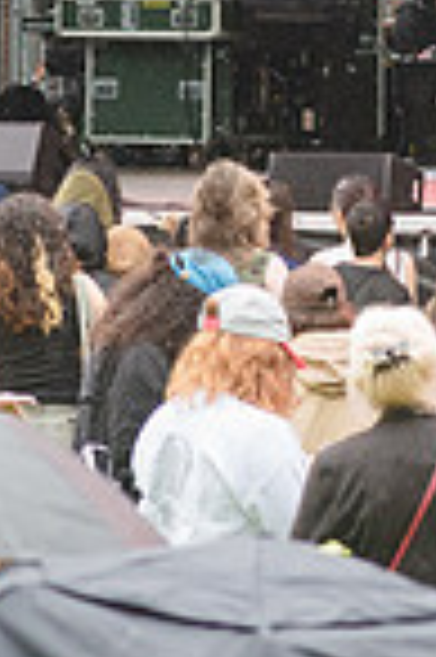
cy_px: 29
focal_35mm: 354
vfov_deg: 5.8
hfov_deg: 3.8
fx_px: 6446
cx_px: 738
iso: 2000
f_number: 4.5
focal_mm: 86
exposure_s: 1/800
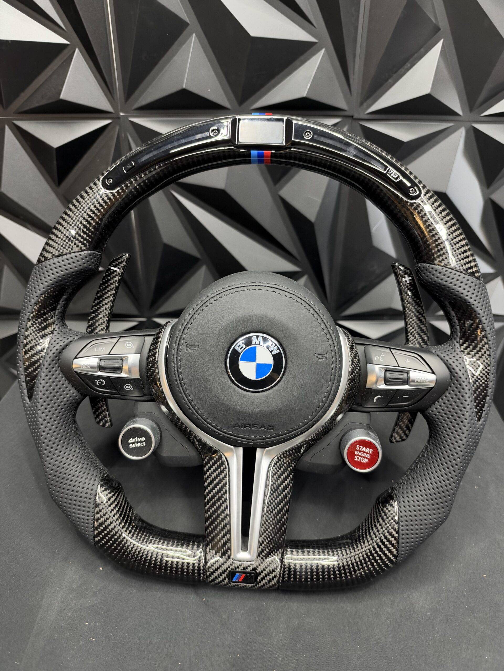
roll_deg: -0.9
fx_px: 466
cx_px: 252
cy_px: 336
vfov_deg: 71.6
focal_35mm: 24
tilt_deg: -30.8
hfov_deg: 56.8
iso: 500
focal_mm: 6.93
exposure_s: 1/43
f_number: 1.48
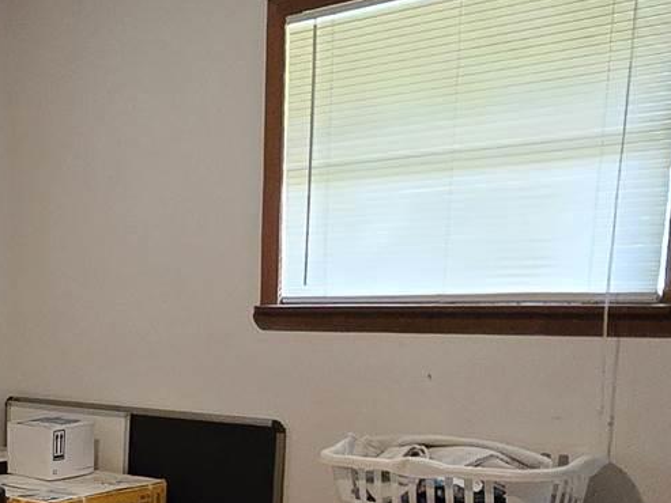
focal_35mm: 54
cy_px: 496
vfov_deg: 25.8
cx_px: -80
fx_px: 1047
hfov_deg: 31.3
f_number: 2.2
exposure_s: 1/60
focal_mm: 2.2
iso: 1250
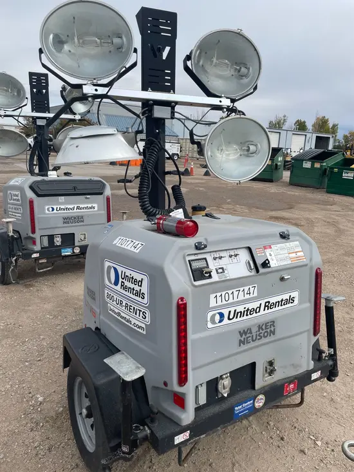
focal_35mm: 26
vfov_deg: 67.3
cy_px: 236
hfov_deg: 53.1
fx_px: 354
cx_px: 177
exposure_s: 1/2564
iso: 32
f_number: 1.6
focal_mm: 4.2
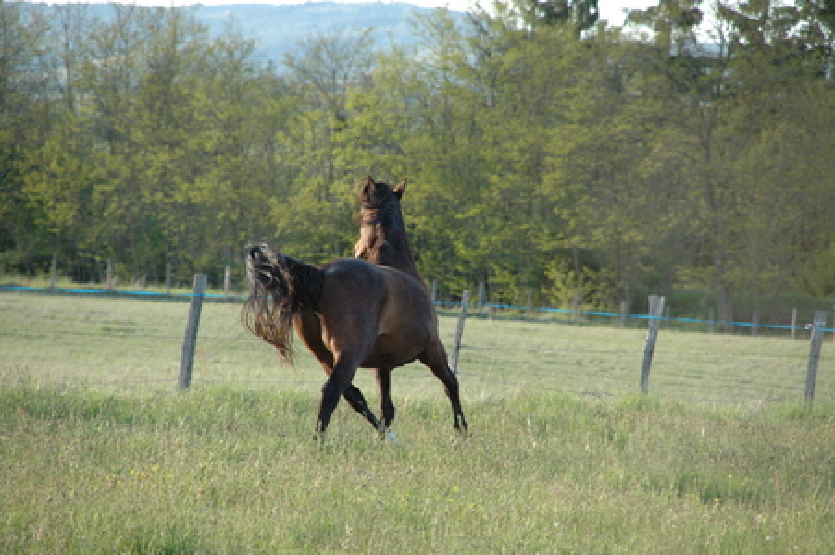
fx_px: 6432
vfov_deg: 4.9
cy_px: 278
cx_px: 418
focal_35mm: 278
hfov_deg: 7.4
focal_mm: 185
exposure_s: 1/800
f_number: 7.1
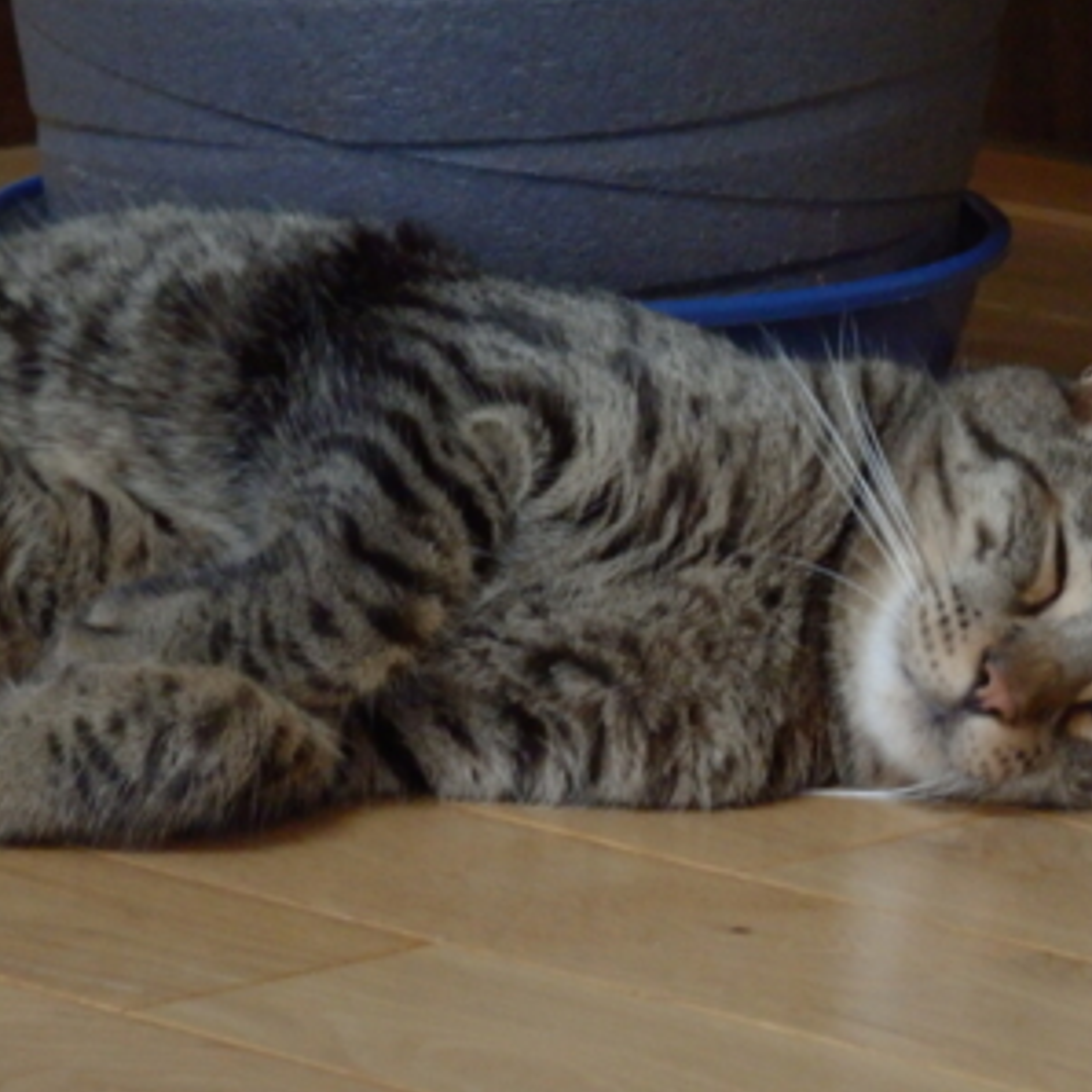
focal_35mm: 267
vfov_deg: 6.6
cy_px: 546
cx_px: 715
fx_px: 9529
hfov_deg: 6.6
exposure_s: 1/8
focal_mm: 40.2
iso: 1600
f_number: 6.1
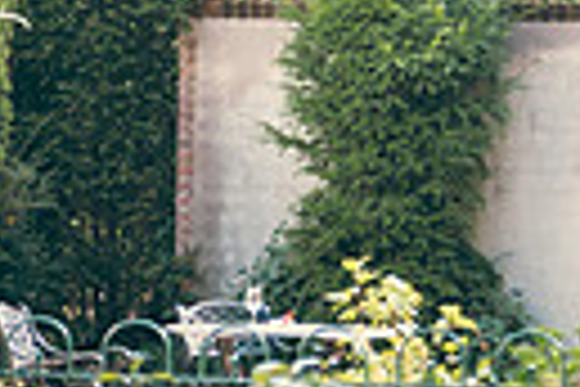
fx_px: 5058
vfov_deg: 4.4
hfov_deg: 6.3
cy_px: 47
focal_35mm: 314
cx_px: 1281
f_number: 3.5
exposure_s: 1/160
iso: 200
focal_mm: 70
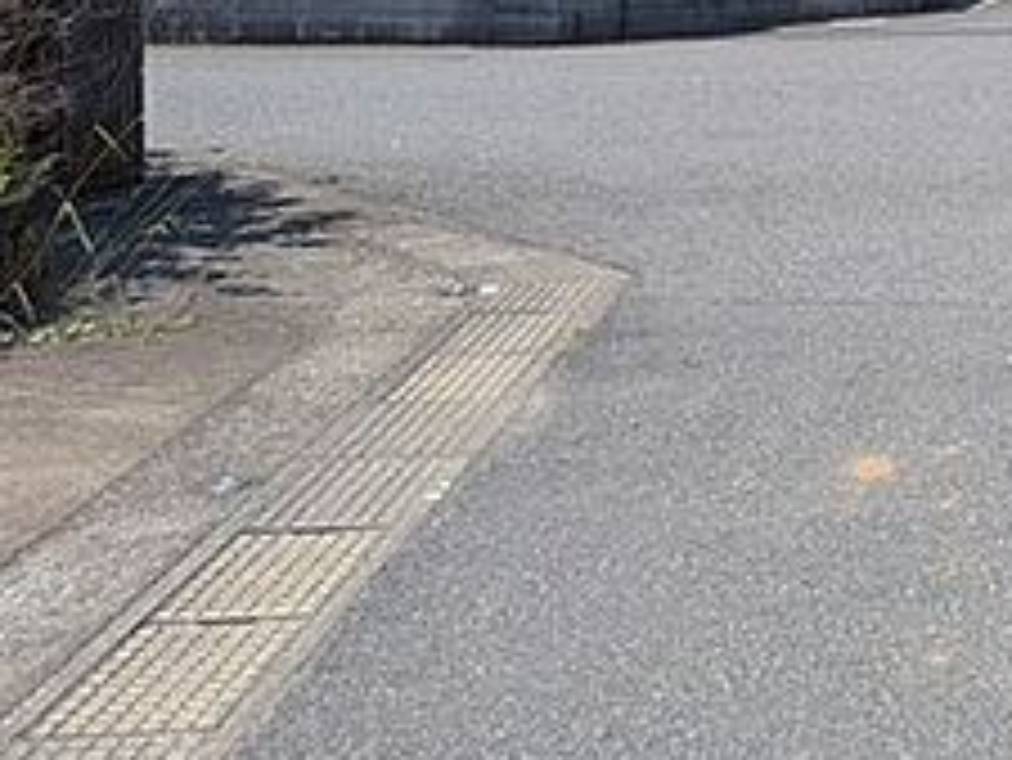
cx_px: 1246
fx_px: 1931
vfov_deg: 20.3
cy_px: -236
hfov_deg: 25.9
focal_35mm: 66
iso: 29
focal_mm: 4.53
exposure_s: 1/1377
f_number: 1.7
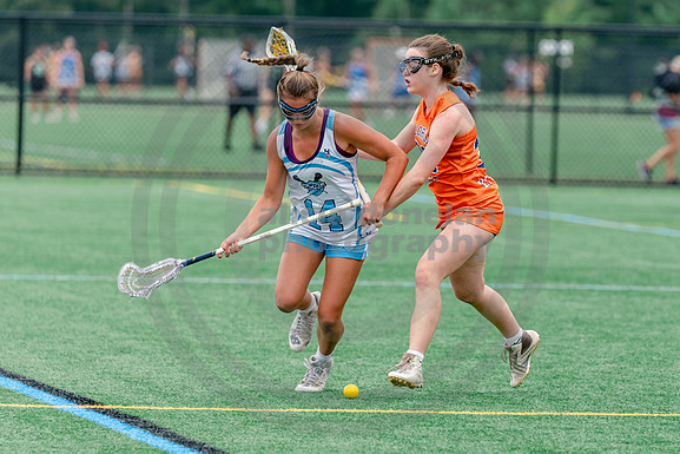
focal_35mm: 432
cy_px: 260
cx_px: 522
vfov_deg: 3.2
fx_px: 8162
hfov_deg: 4.8
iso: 250
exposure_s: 1/640
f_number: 3.2
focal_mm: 200
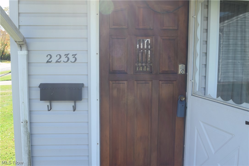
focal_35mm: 38
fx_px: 259
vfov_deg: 35.5
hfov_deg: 51.3
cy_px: 83
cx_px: 124
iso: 400
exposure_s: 1/250
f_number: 8
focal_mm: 25
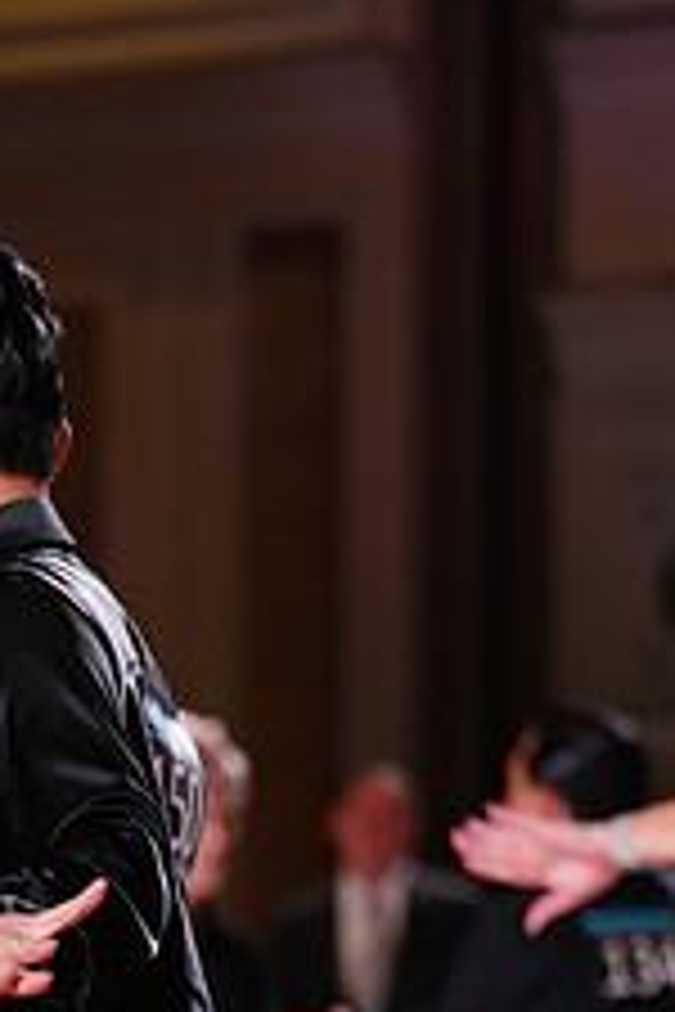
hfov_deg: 5.4
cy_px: 1273
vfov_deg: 8.0
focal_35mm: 253
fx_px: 7115
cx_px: -155
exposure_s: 1/400
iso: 1000
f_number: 2.8
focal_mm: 98
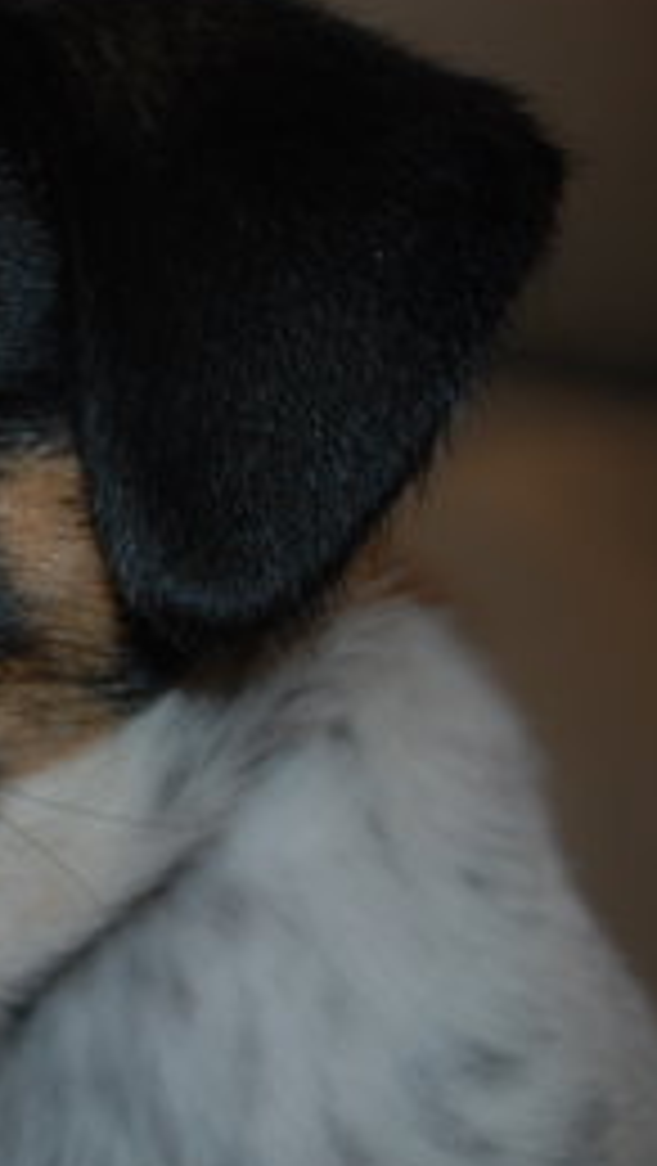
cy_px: 651
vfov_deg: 25.0
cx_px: -328
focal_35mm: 85
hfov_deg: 13.4
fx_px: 2628
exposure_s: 1/60
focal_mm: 28
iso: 200
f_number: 4.5
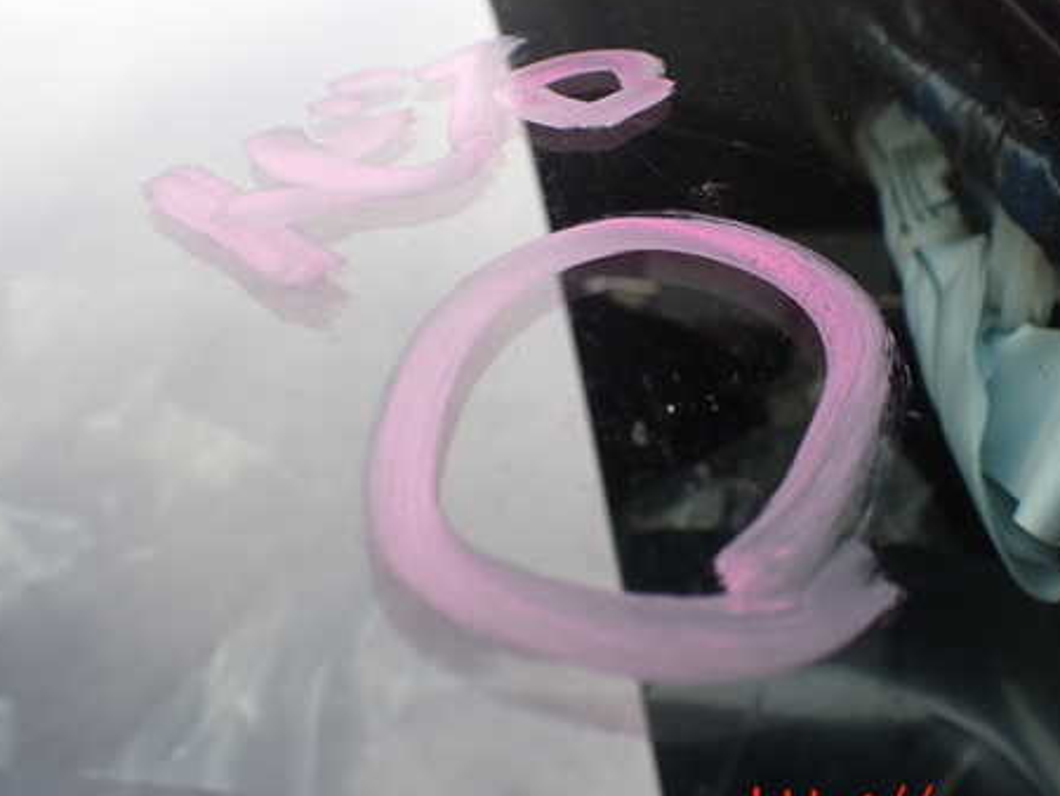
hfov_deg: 46.7
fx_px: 1226
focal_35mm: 40
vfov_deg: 35.8
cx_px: 577
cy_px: 311
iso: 100
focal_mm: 5.4
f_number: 3.2
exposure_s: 1/320
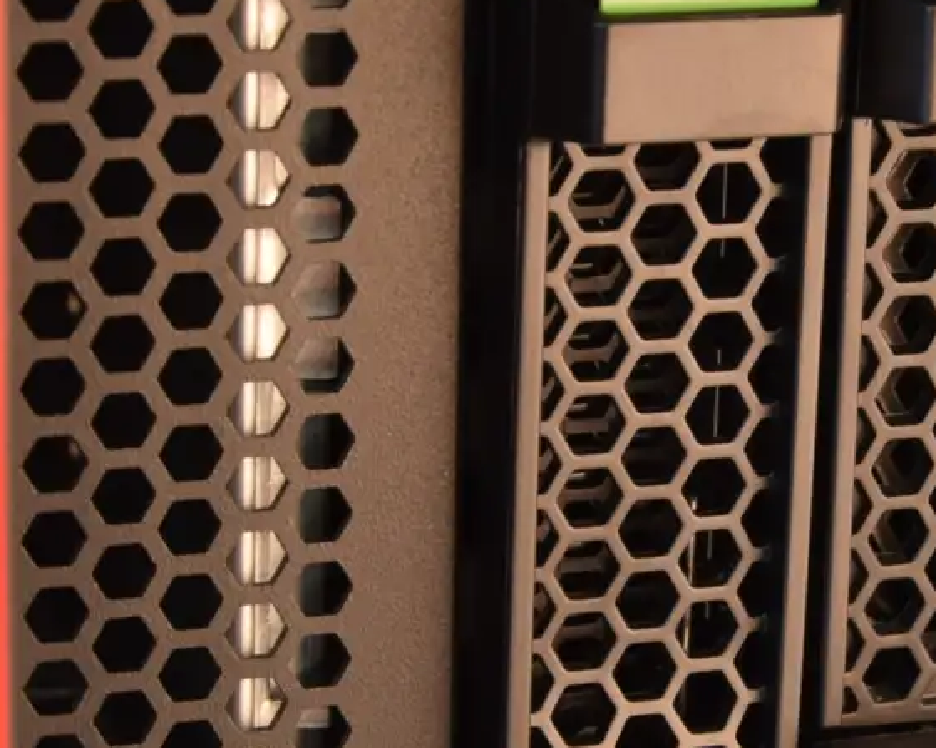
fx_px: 4463
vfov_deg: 9.6
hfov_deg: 11.9
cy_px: 392
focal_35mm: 161
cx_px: 775
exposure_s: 1/20
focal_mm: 25
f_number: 5
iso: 100
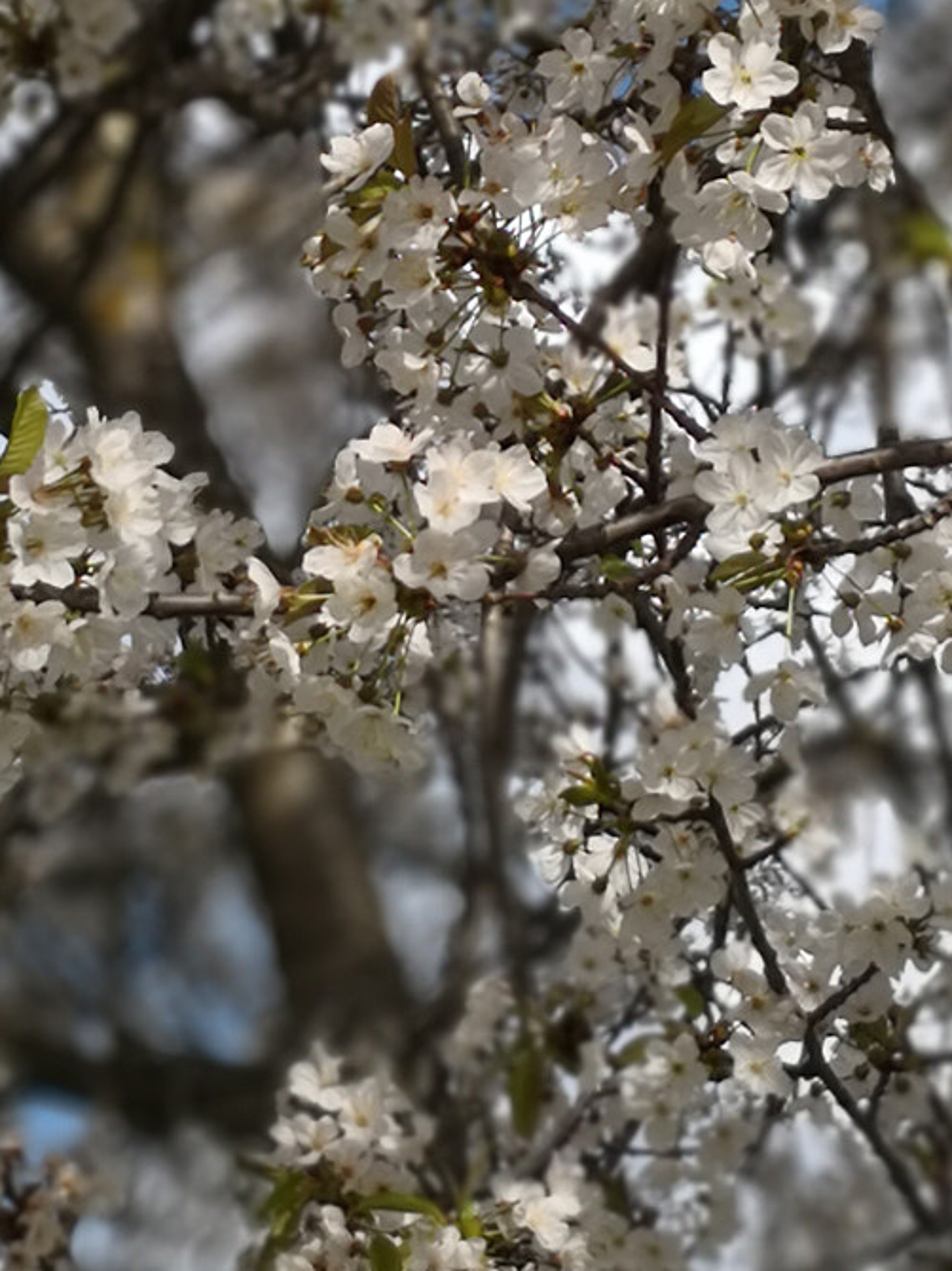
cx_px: 374
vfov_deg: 15.2
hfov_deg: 11.5
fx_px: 4733
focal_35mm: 129
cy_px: 218
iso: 50
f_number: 4
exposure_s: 1/2105
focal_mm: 3.95
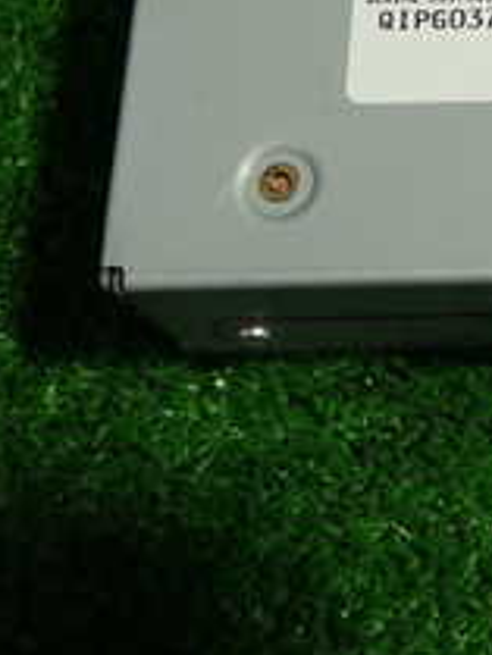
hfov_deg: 15.8
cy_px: -6
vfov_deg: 21.9
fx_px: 1628
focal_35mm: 86
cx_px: 727
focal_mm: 5.4
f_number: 2.3
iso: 200
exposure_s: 1/60
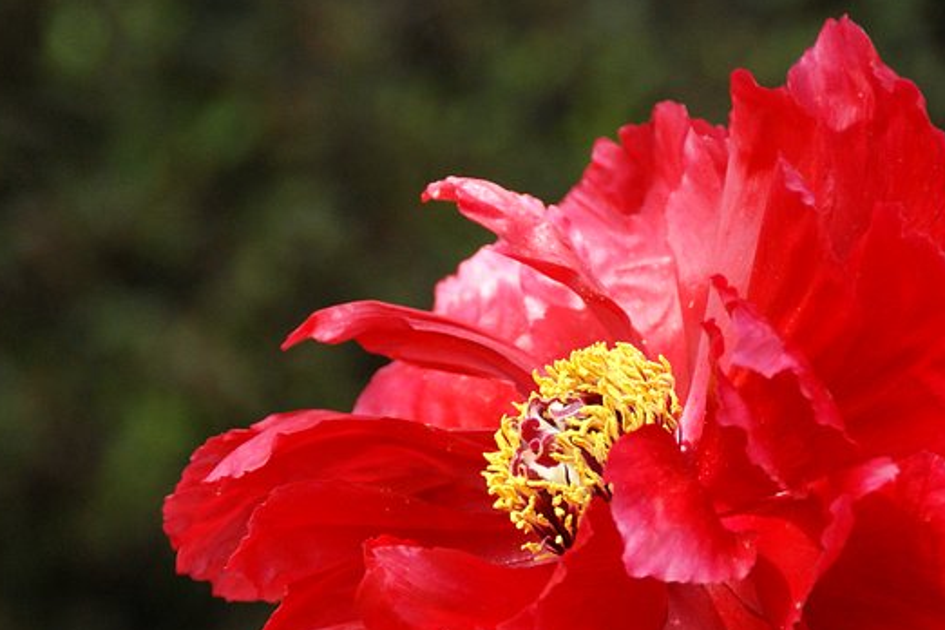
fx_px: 15434
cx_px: 467
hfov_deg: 3.5
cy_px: 490
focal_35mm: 588
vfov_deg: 2.3
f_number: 6.3
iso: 400
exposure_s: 1/250
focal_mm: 200
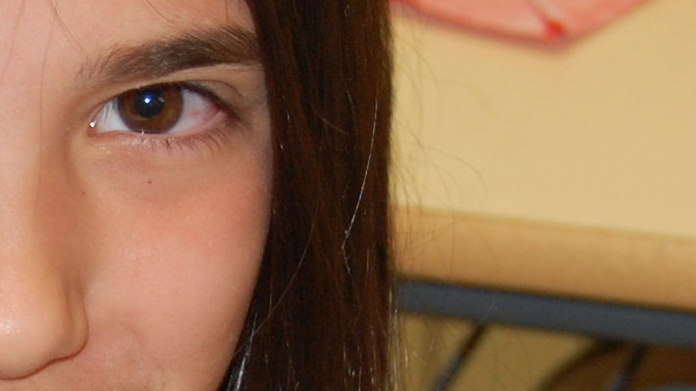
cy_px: 658
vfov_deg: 4.3
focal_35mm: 279
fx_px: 5149
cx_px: -110
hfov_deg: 7.7
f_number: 5.3
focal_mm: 42
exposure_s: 1/60
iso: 400
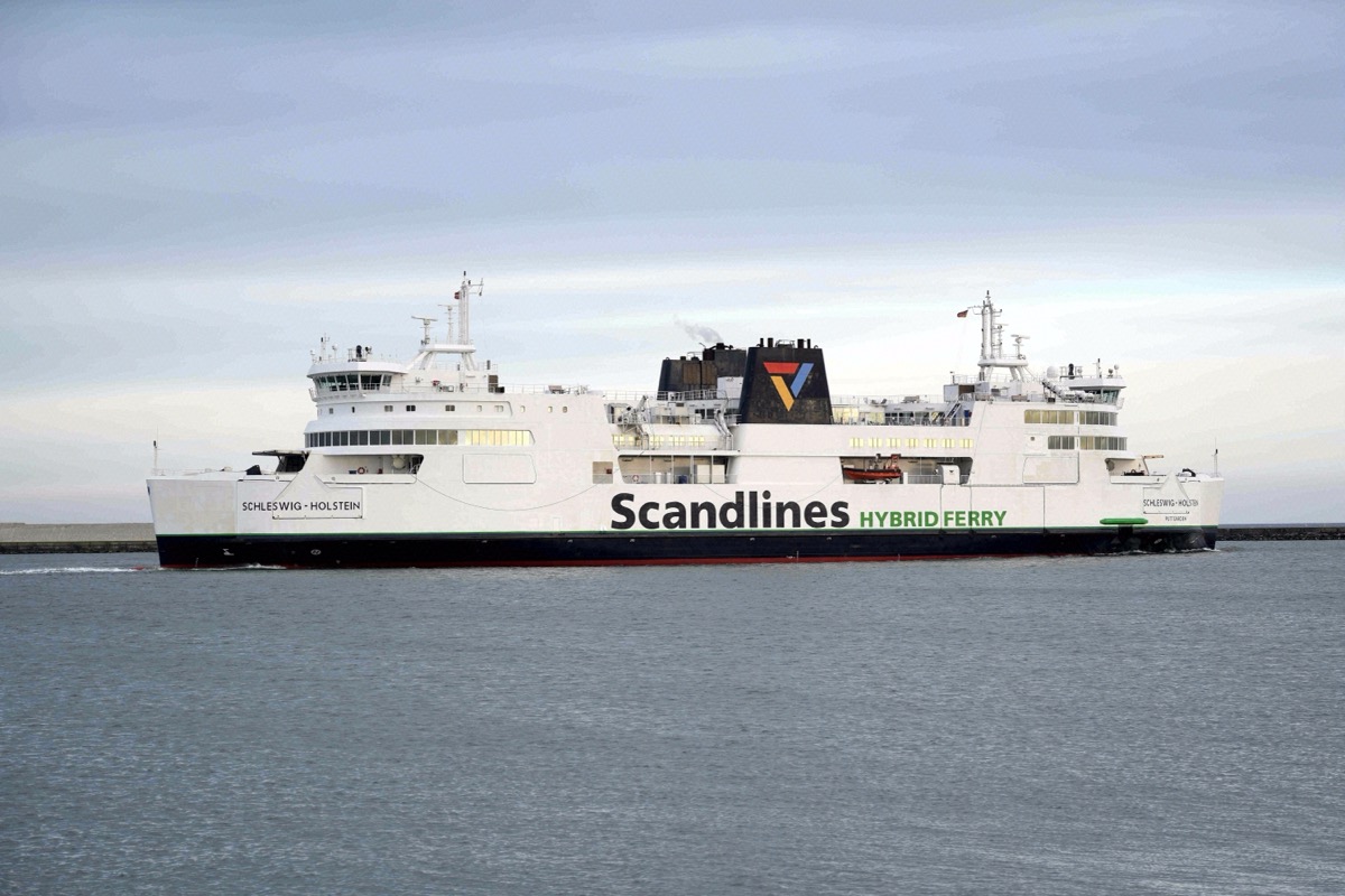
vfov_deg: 24.2
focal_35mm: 56
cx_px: 672
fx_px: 2092
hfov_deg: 35.6
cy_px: 448
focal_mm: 56
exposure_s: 1/400
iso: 100
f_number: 4
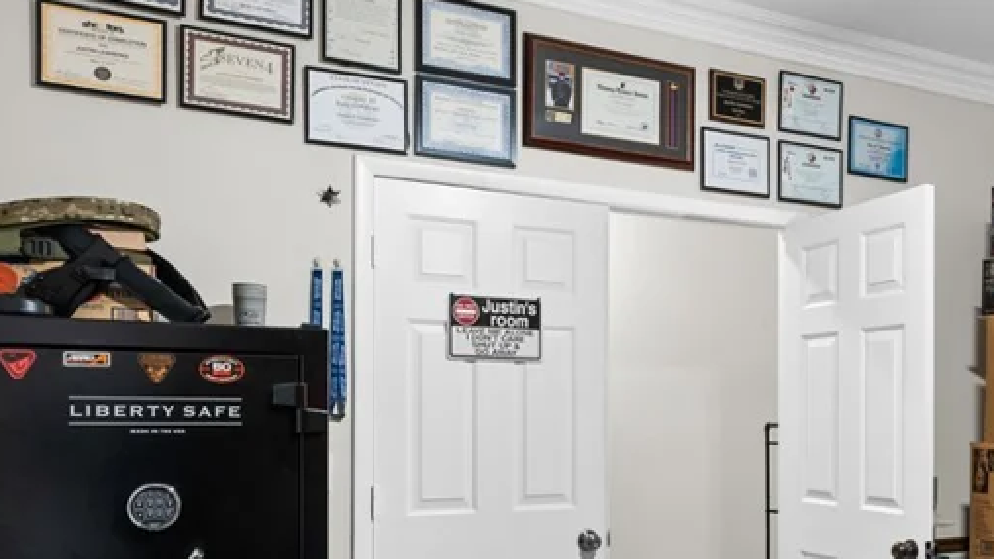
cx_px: 725
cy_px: 429
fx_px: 949
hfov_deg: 53.2
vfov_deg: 32.1
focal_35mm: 36
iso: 400
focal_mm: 17
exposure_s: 1/1.67
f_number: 8
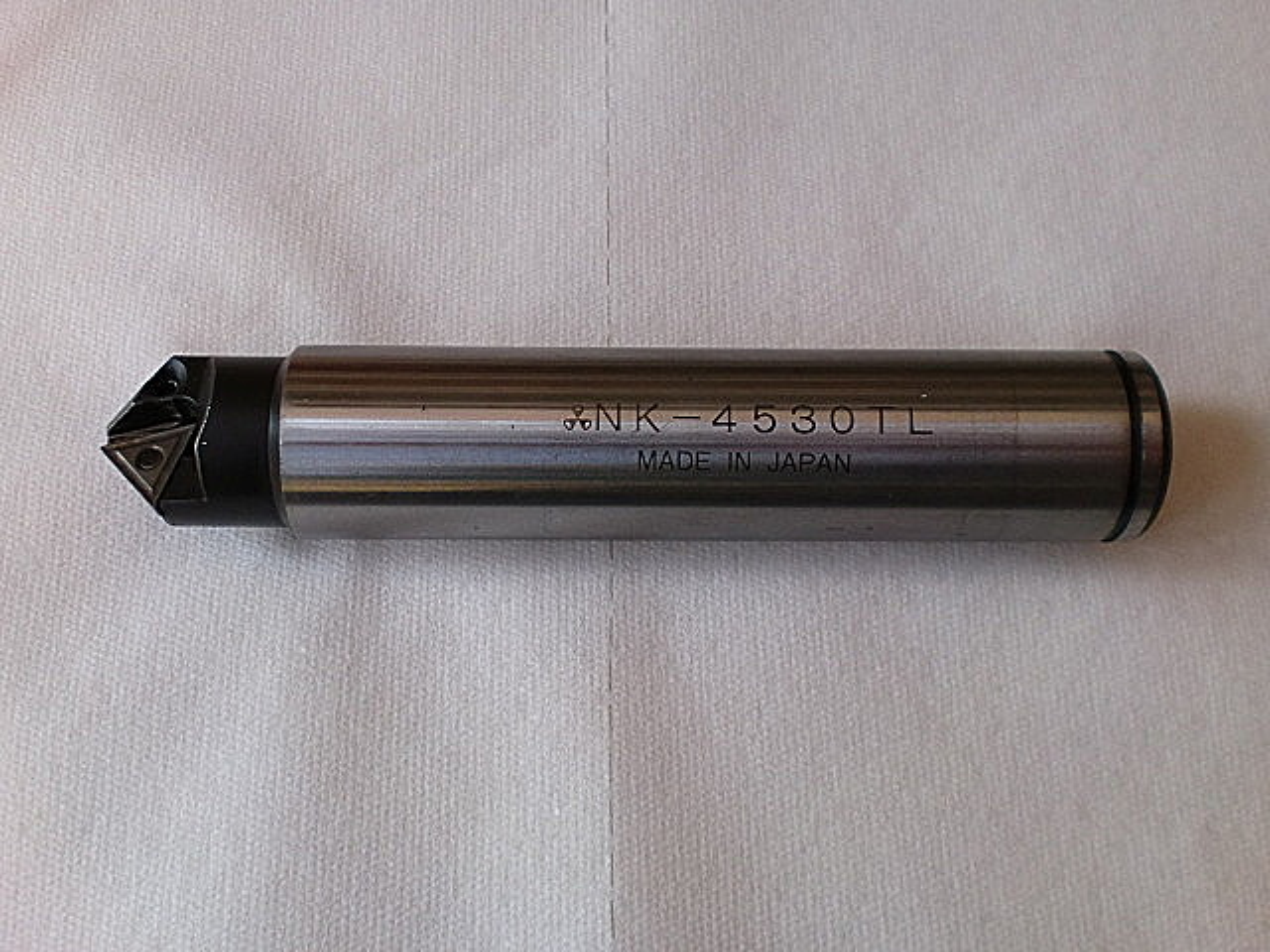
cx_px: 635
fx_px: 1284
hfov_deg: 52.6
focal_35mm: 35
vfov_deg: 40.7
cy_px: 476
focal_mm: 6.3
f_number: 3.1
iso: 160
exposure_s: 1/60
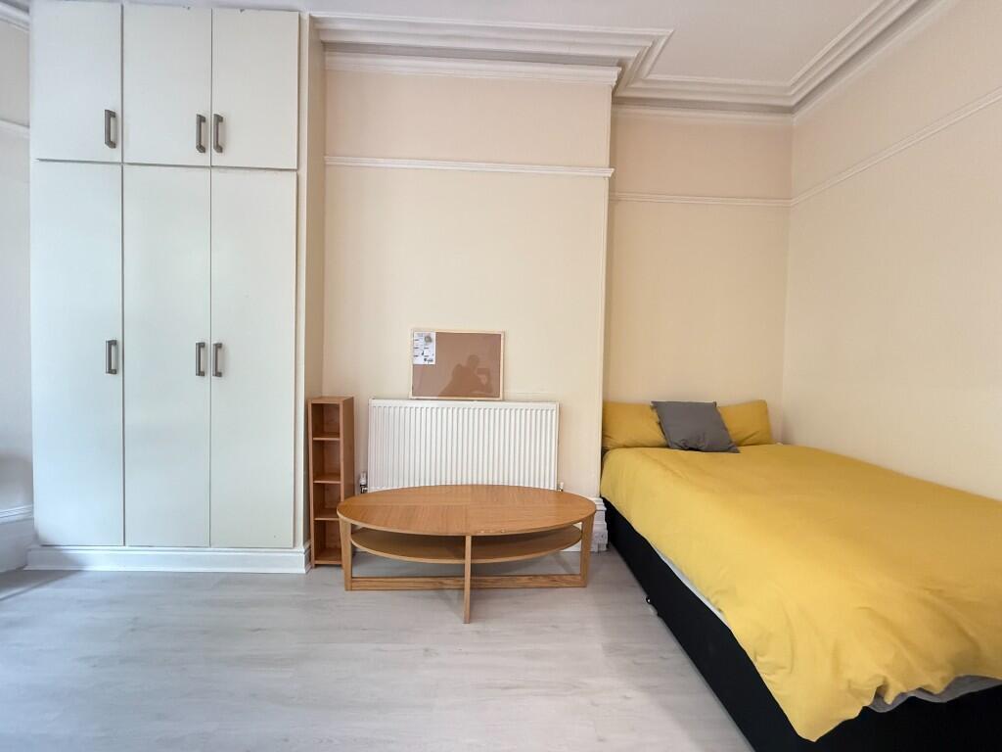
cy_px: 376
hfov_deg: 102.1
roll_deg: -1.8
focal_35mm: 14
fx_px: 405
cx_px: 501
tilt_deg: -1.4
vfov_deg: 85.7
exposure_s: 1/60
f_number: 2.2
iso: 640
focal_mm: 2.22
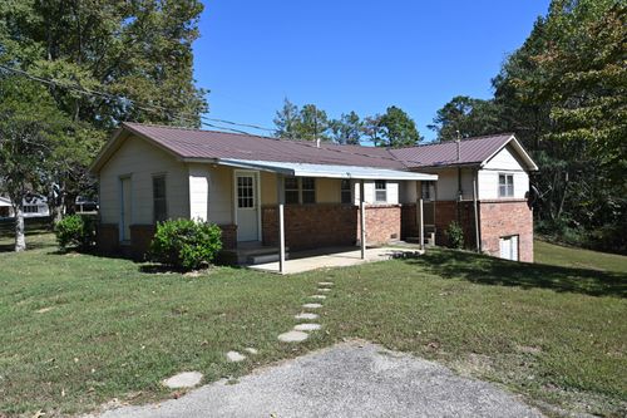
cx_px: 314
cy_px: 209
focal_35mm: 26
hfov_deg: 69.4
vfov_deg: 49.5
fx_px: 453
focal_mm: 17.5
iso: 100
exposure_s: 1/400
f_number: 7.1
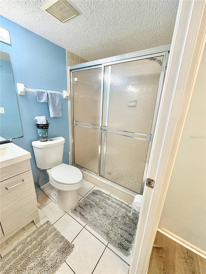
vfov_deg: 102.1
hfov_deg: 85.7
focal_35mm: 14
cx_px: 103
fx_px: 111
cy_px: 137
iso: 250
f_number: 2.2
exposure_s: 1/120
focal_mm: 2.22
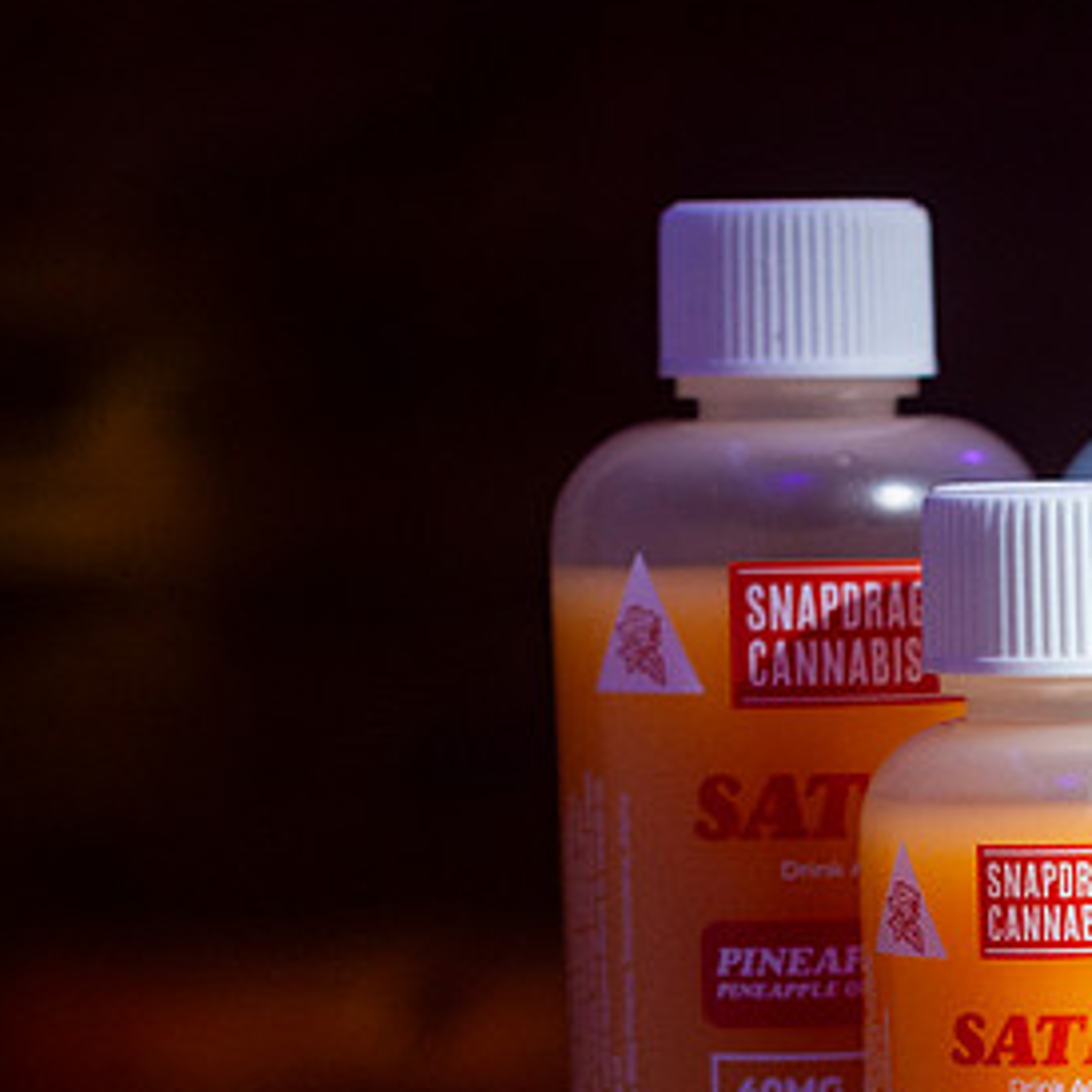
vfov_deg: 12.9
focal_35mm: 135
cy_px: 904
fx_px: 4818
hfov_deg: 12.7
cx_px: 1209
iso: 1600
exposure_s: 1/60
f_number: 4
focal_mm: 50
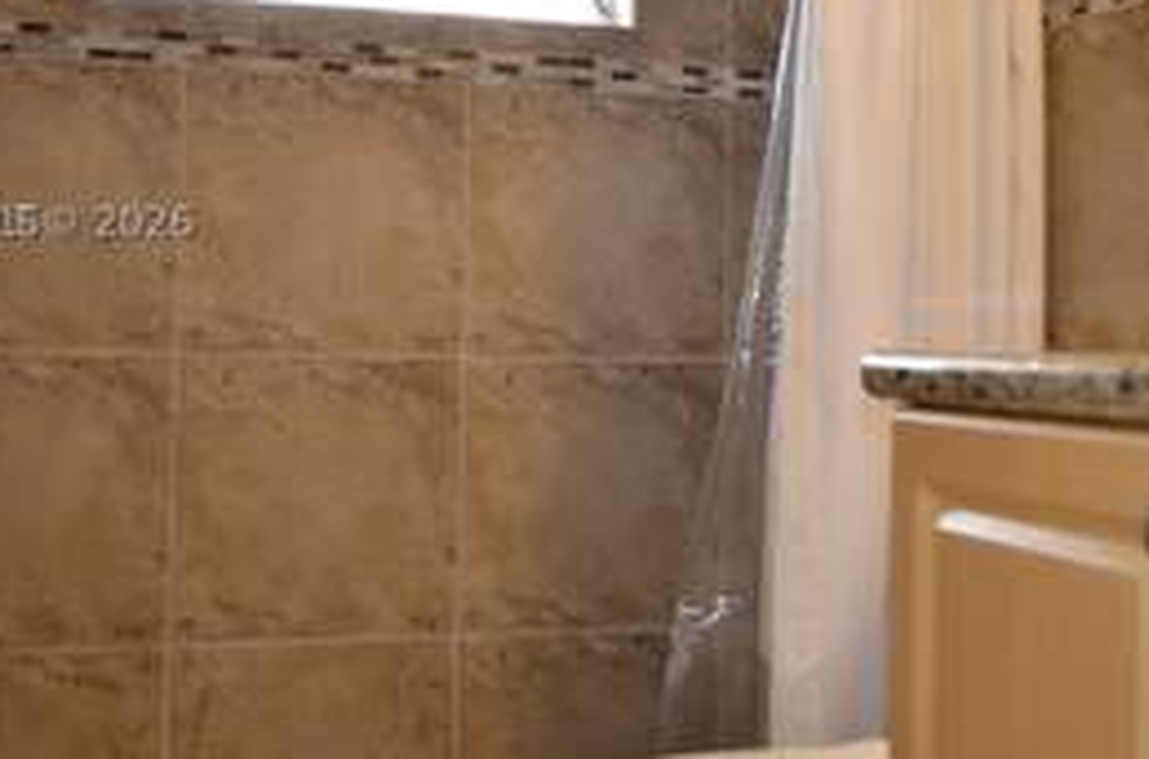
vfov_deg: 26.6
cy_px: 220
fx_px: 1591
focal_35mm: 50
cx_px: 683
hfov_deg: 39.6
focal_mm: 18
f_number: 3.8
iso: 500
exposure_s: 1/60
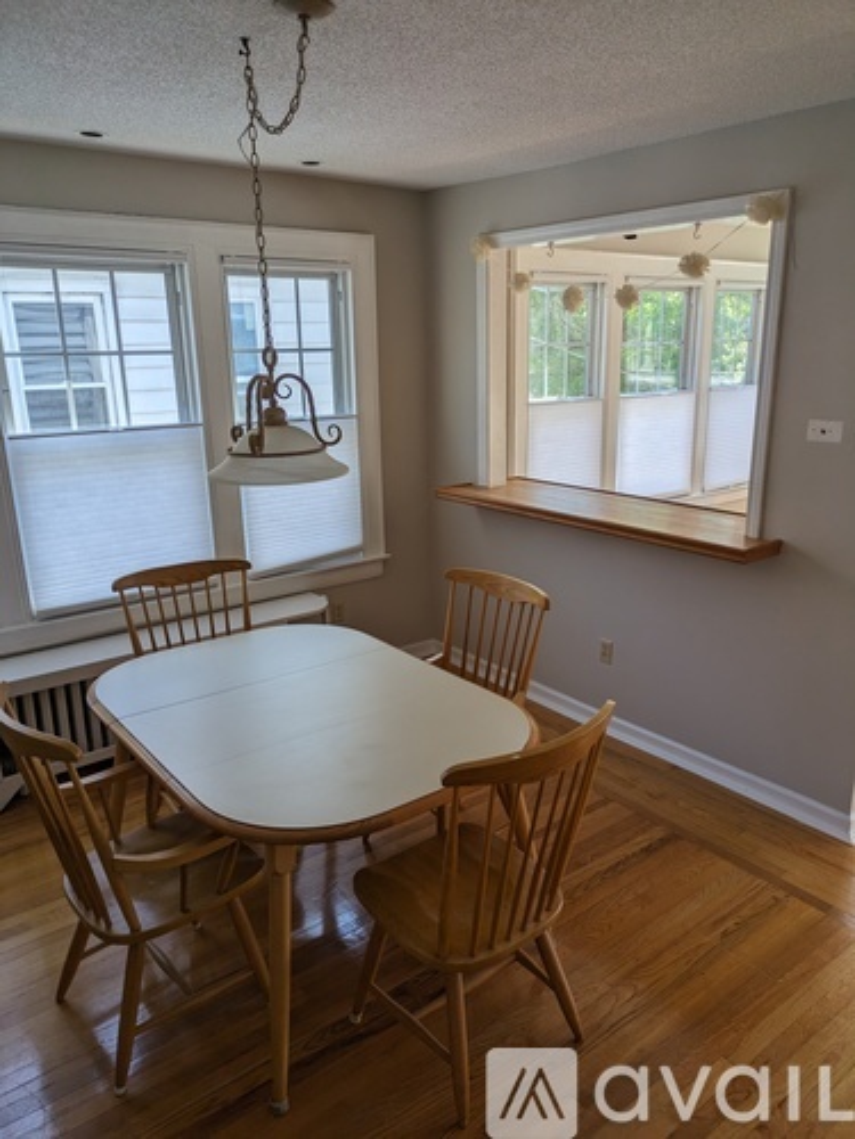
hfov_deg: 54.9
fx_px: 823
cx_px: 428
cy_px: 570
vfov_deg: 69.4
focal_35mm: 25
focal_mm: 5.43
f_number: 1.89
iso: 43
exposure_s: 1/322
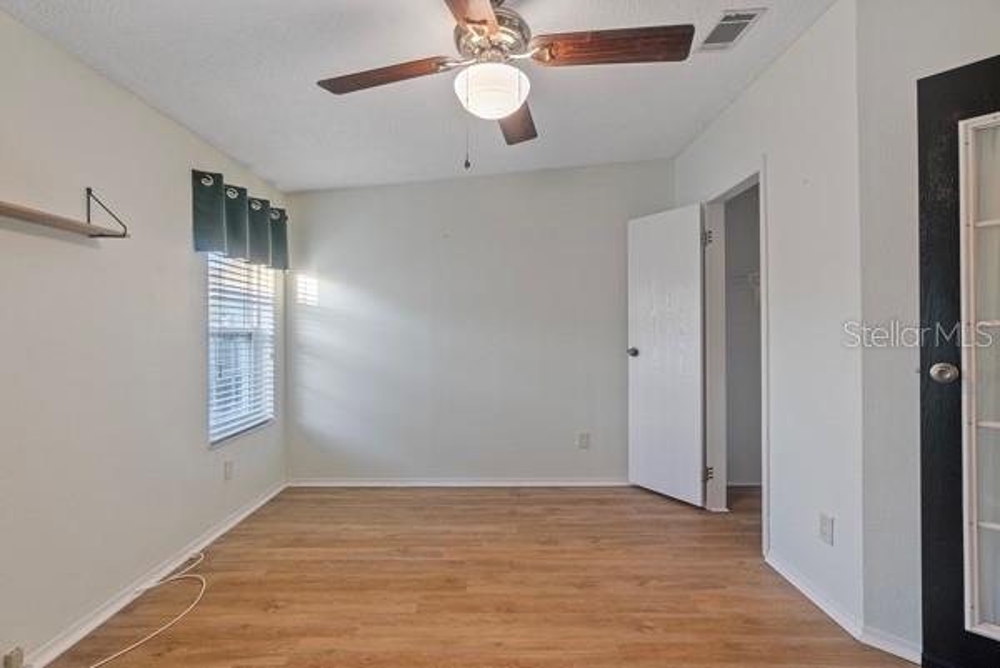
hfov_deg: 96.7
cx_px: 500
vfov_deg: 73.8
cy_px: 334
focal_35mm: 16
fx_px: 445
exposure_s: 1.6
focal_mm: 16
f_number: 8
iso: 400
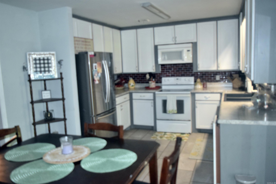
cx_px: 138
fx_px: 230
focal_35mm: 30
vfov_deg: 43.6
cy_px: 92
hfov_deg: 61.9
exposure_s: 1/60
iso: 1250
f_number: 3.8
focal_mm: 20
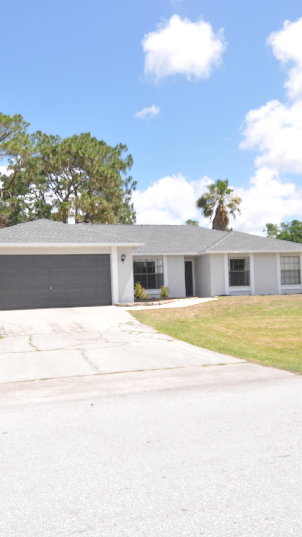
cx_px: 155
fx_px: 413
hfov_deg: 40.2
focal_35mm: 29
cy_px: 269
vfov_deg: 66.1
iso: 200
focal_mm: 12
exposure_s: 1/1000
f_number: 4
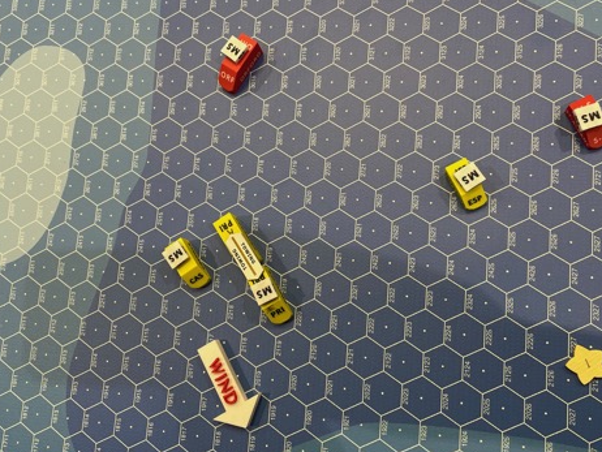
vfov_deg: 39.7
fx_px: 626
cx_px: 271
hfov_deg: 51.2
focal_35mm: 36
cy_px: 220
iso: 100
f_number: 1.6
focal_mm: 4.2
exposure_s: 1/120
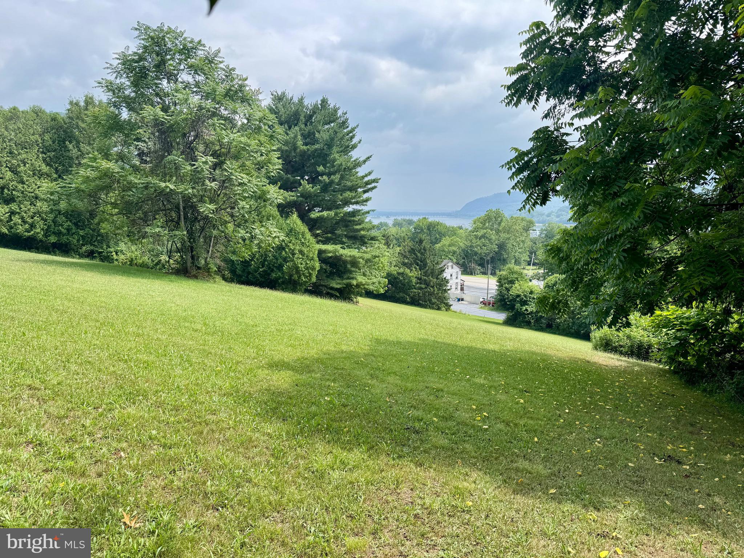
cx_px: 372
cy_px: 279
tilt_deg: -7.7
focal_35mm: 24
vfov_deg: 56.8
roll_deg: -0.5
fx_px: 516
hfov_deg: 71.6
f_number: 1.78
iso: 80
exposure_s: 1/2506
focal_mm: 6.76
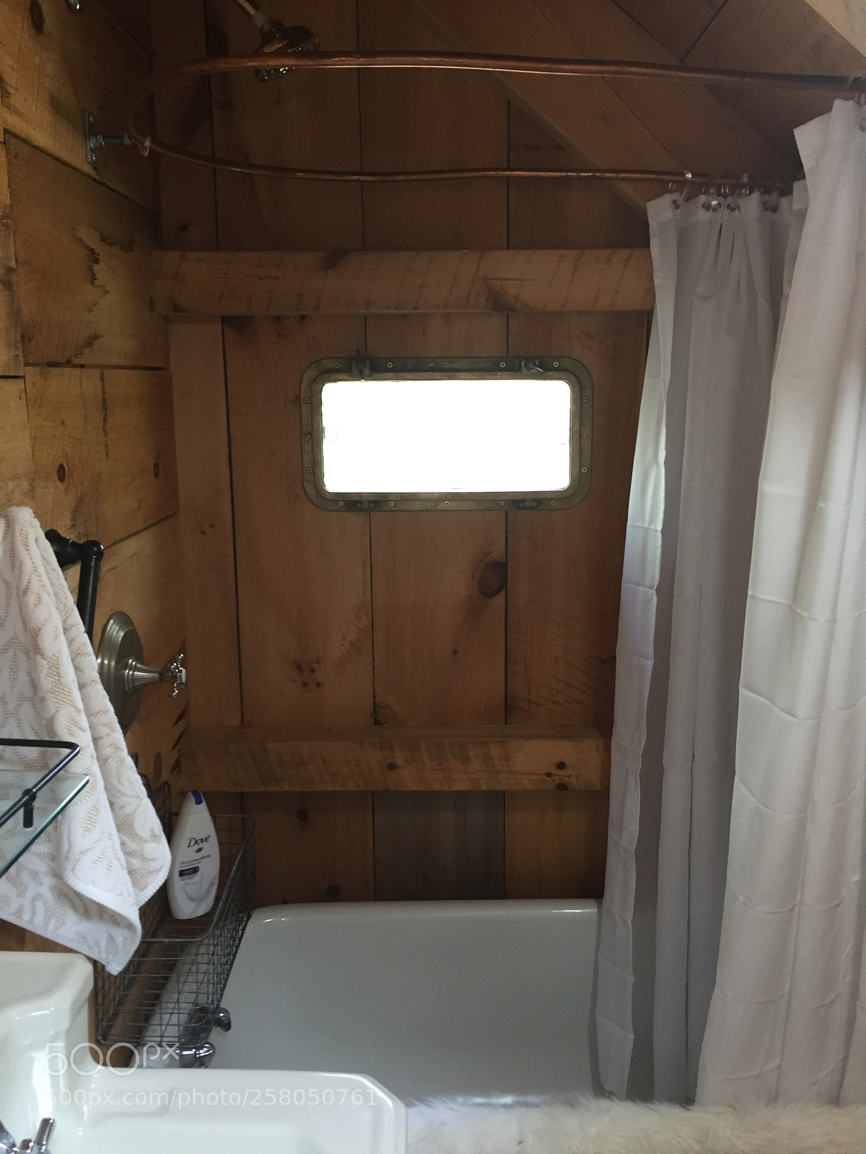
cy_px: 577
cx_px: 433
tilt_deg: -11.6
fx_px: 967
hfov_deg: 48.2
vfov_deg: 61.7
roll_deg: +0.7
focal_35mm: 29
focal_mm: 4.15
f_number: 2.2
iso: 100
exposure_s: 1/30
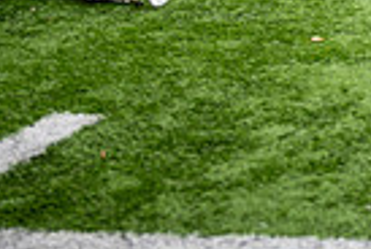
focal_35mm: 135
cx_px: 750
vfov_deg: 9.5
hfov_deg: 13.1
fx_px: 1394
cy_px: -261
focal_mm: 32
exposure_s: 1/500
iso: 100
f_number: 2.8
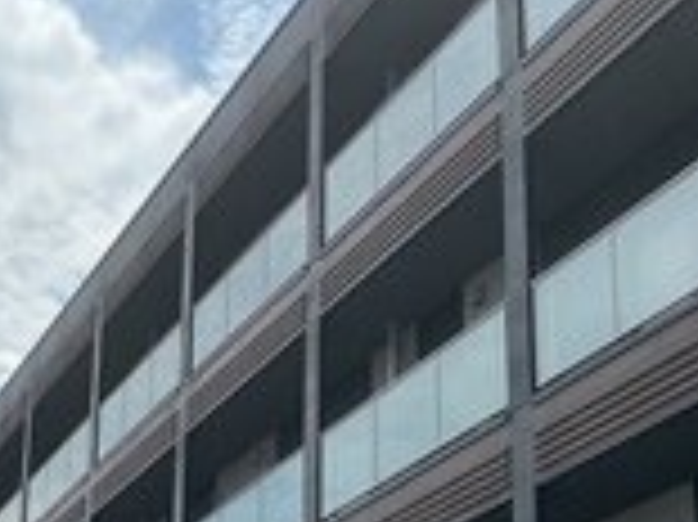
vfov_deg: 18.9
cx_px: 86
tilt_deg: +18.6
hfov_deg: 25.3
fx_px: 1511
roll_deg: -2.7
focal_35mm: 75
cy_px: 572
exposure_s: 1/4405
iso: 25
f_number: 1.8
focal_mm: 3
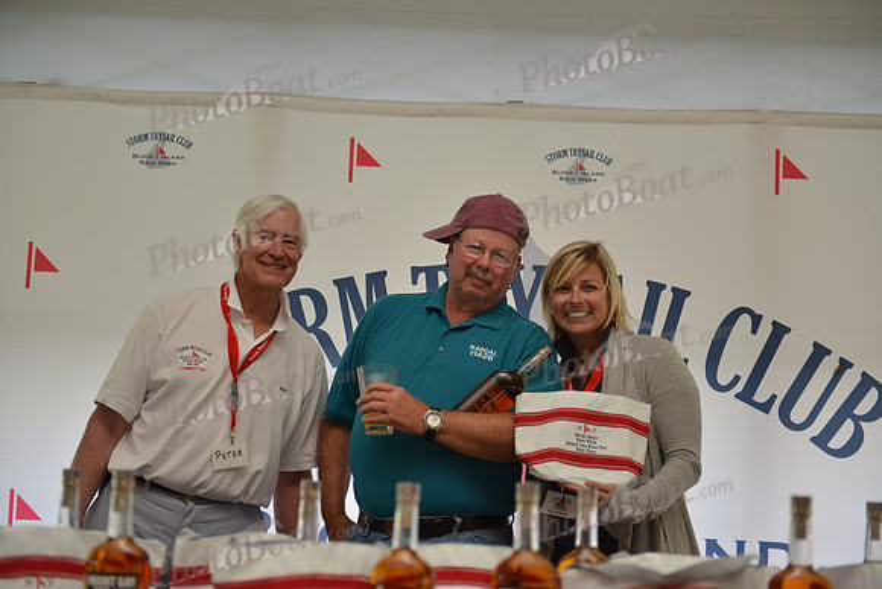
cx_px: 441
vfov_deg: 19.5
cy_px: 294
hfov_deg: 28.8
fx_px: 1715
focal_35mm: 70
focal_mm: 70
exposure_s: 1/800
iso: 1600
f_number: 2.8
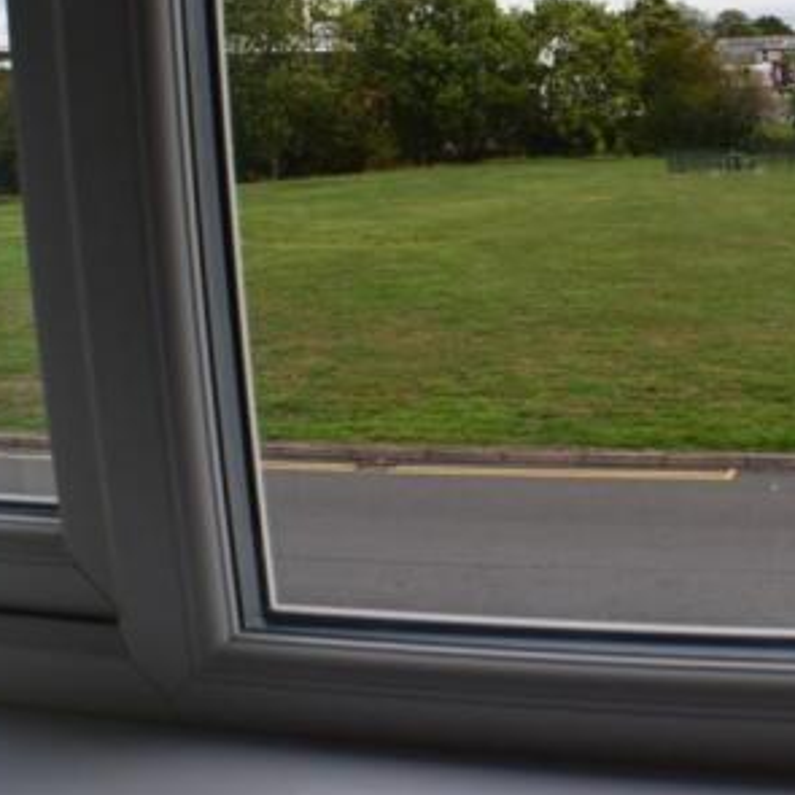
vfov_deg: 25.2
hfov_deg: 24.2
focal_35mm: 68
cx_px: 804
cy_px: 274
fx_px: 1767
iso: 400
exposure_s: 1/200
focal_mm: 24
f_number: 10
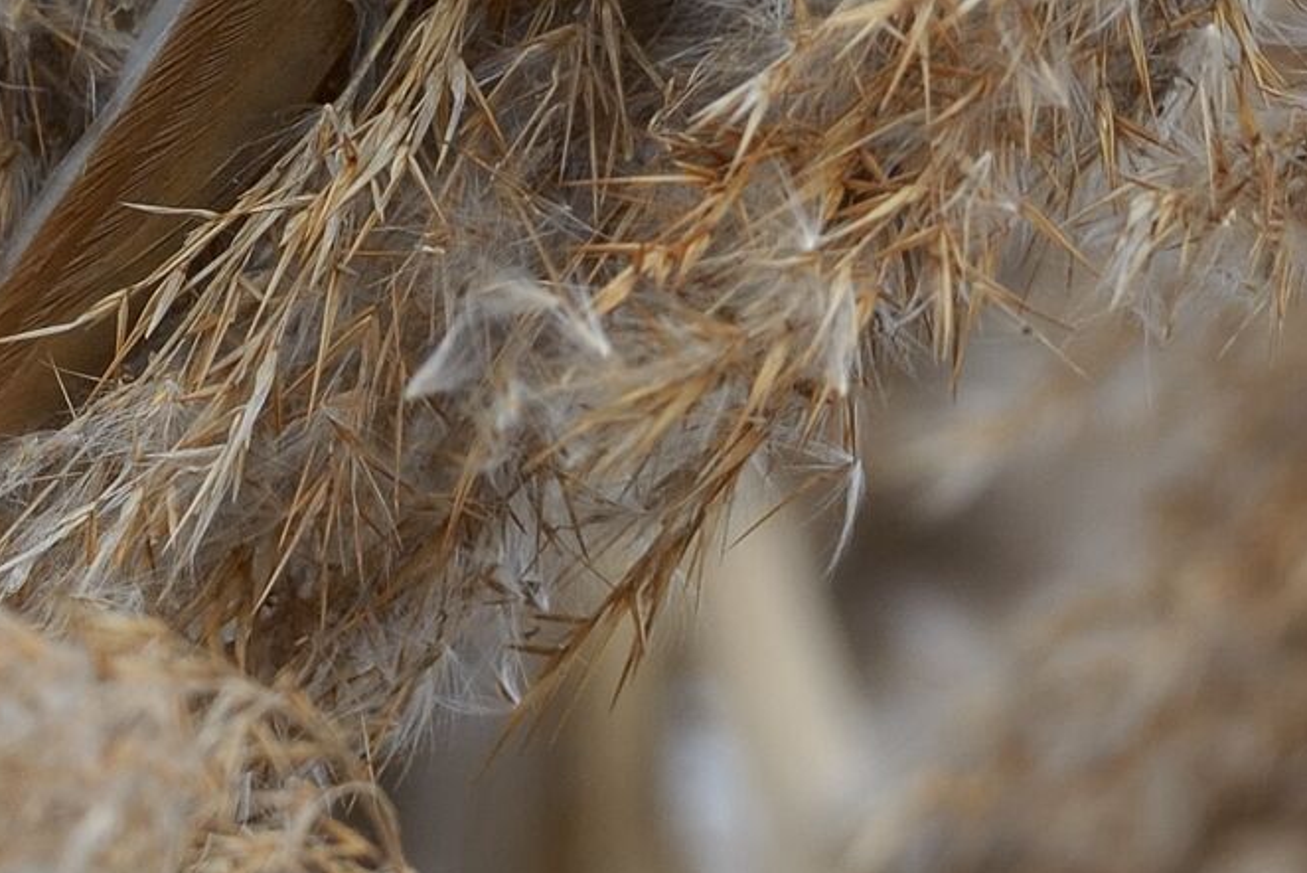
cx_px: -263
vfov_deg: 0.6
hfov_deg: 0.9
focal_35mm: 2174
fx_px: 78959
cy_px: -476
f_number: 7.1
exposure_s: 1/500
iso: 1250
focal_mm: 600
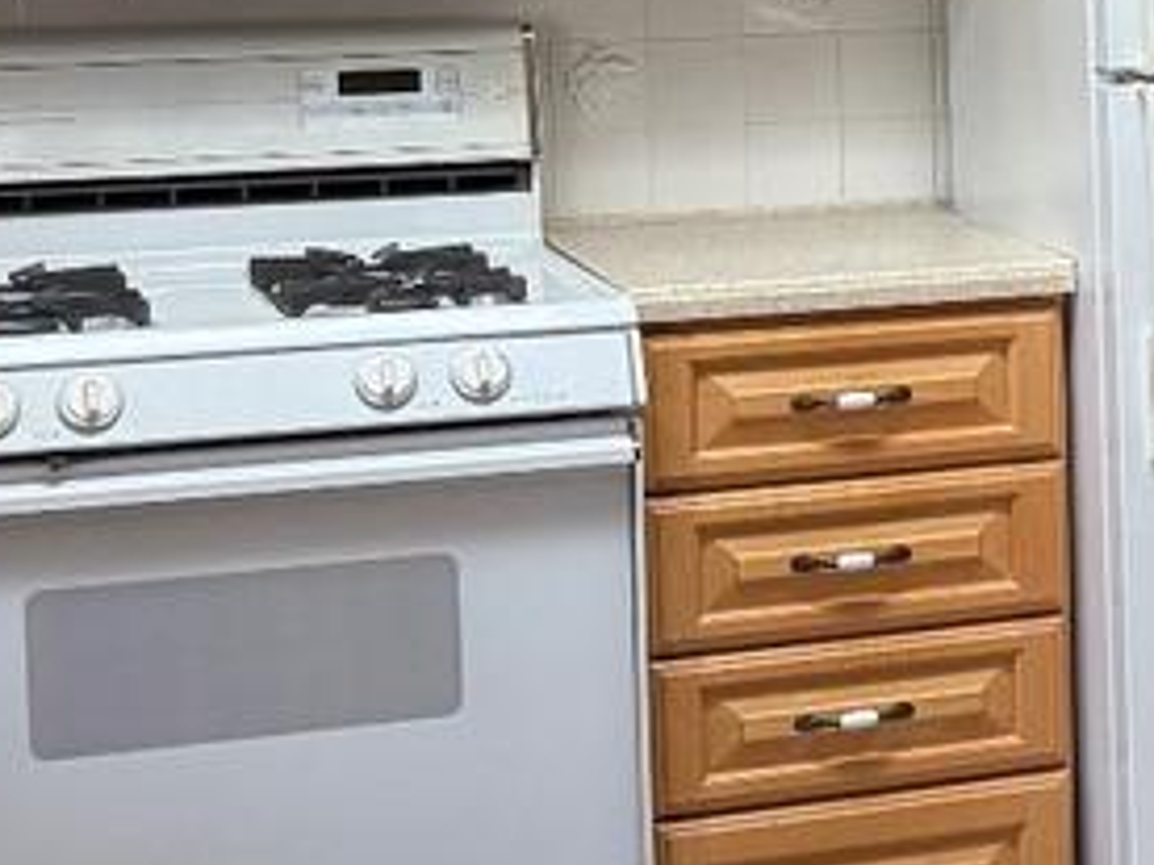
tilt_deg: -4.5
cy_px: 54
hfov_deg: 13.3
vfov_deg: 11.8
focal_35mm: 125
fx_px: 4167
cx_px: 2417
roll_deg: -0.2
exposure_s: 1/228
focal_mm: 6.76
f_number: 1.78
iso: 160
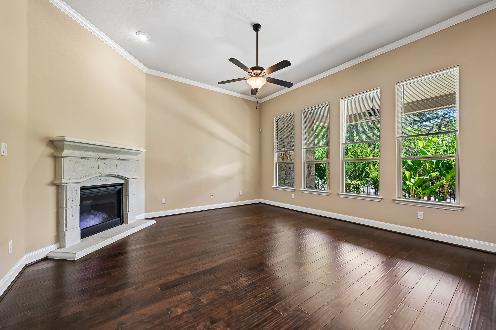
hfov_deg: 104.3
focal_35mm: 14
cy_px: 165
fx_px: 193
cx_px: 248
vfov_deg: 81.2
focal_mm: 14
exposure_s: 1/10
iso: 400
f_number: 8
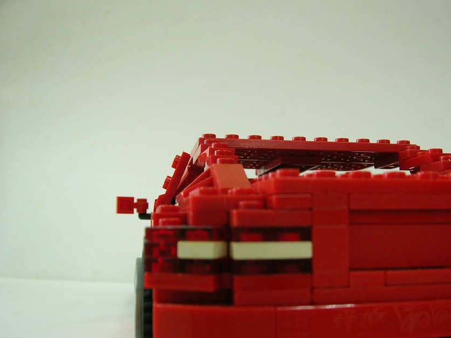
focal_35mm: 43
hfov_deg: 43.7
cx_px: 263
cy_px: 204
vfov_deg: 33.5
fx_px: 560
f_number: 2.9
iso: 71
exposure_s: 1/4.1
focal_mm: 5.8
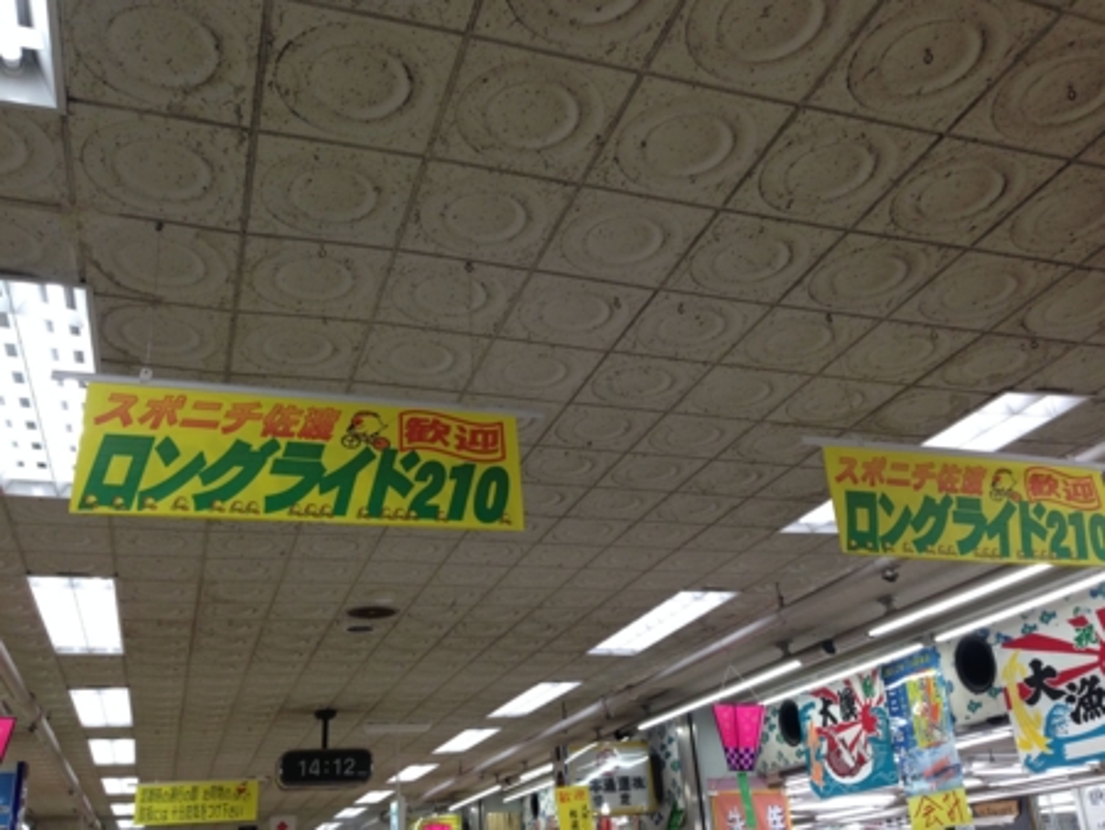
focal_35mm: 33
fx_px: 1054
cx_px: 552
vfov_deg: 43.0
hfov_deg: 55.3
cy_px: 415
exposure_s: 1/120
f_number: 2.4
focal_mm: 4.12
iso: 100
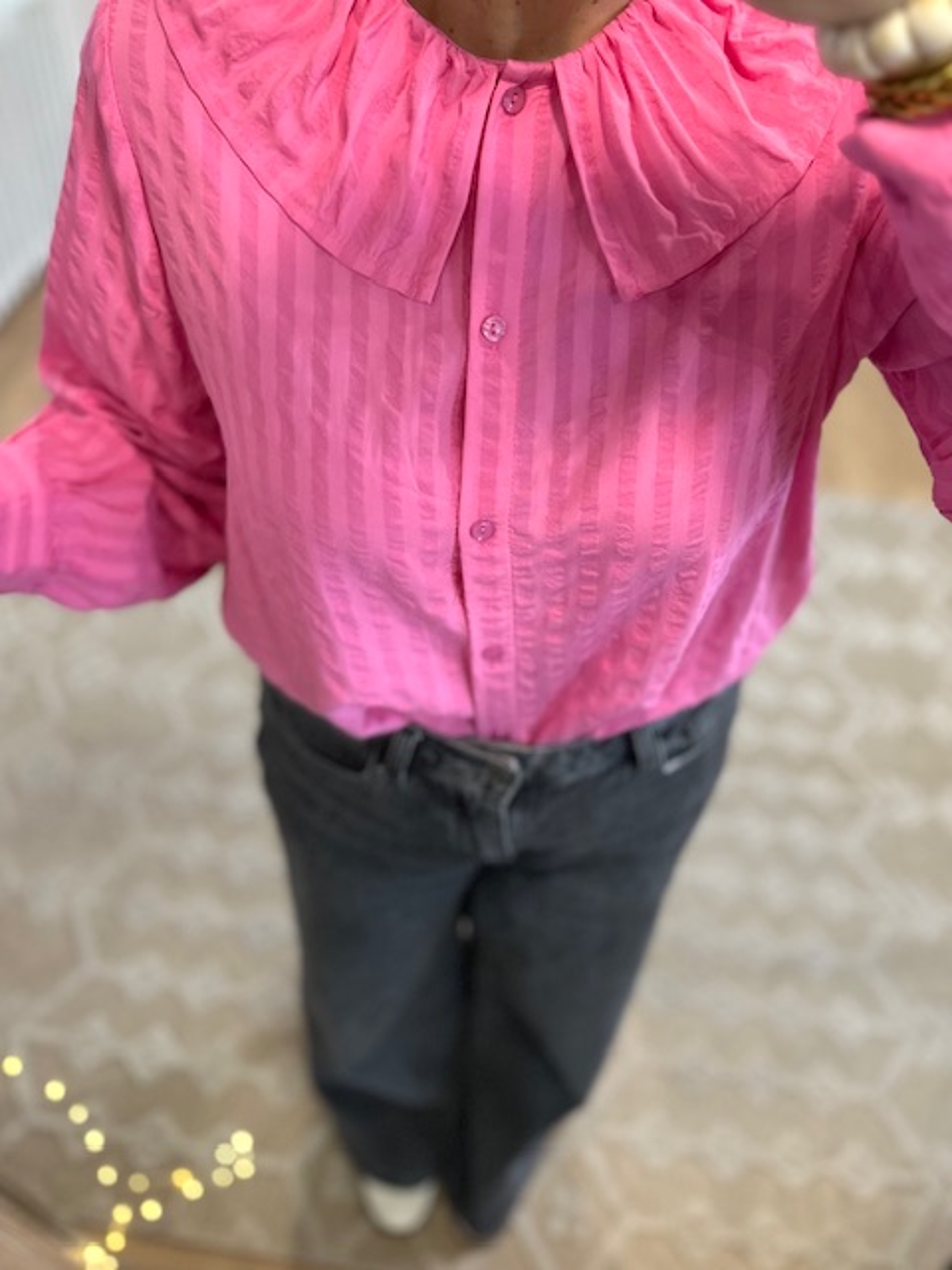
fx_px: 880
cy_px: 635
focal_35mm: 24
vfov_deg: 71.6
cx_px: 476
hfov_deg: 56.8
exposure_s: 1/60
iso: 320
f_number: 1.78
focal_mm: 6.86
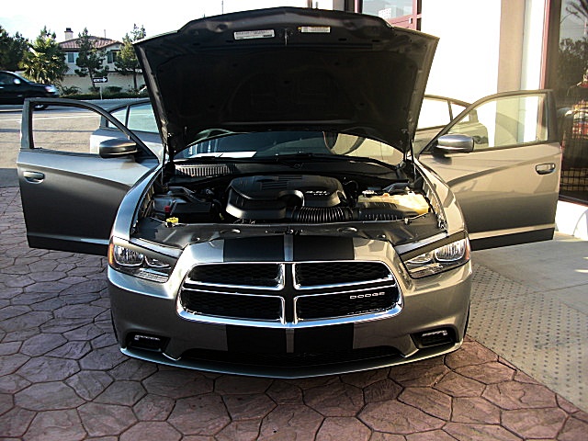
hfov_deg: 51.4
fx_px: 612
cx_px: 294
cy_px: 220
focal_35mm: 36
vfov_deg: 39.7
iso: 50
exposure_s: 1/160
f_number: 2.8
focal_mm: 6.3
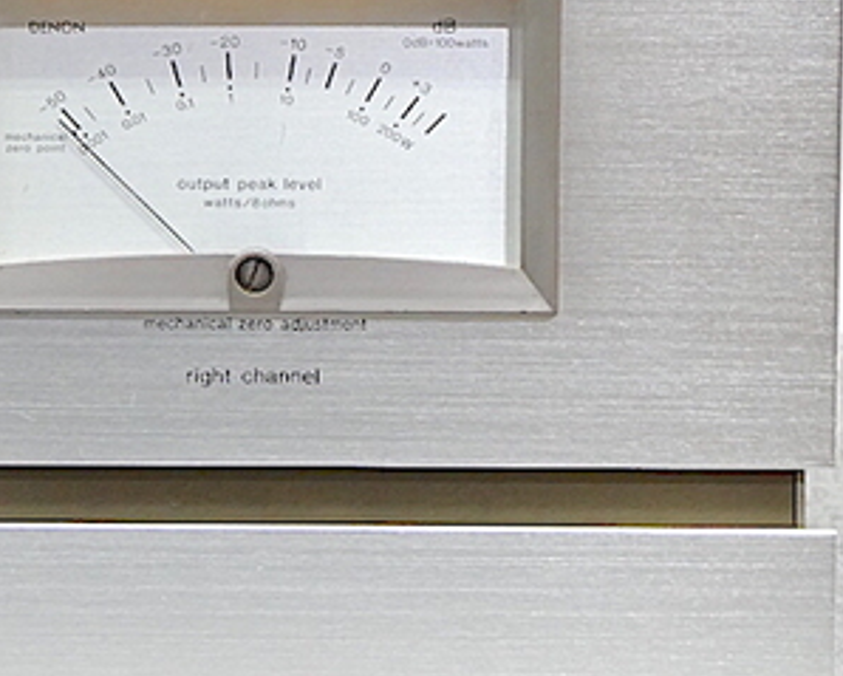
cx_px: -289
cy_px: 141
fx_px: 8316
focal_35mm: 333
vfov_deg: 4.7
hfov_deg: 5.8
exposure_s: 1/6
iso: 200
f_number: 5.1
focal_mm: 19
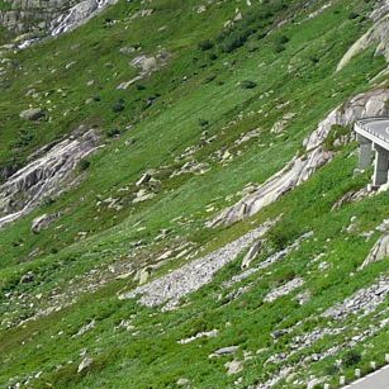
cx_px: -37
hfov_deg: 13.8
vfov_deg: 14.1
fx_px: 1577
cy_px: 210
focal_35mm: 124
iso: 100
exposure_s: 1/800
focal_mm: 5.3
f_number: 3.5
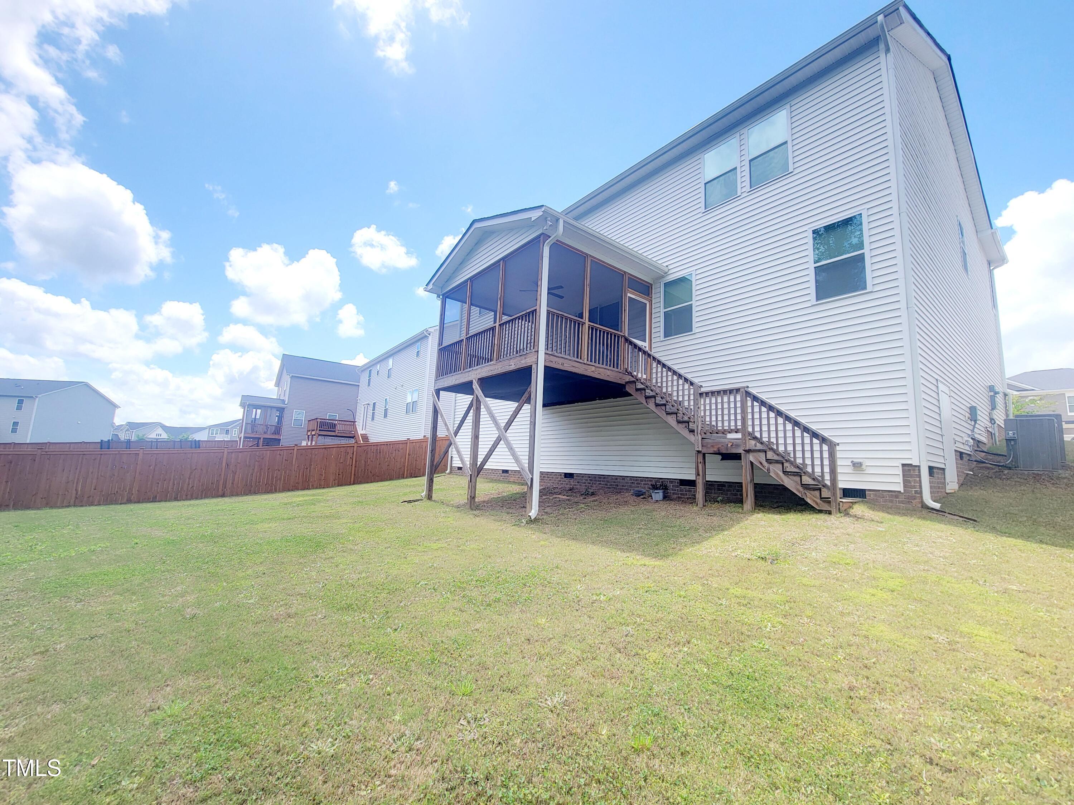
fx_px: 403
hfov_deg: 106.2
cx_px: 537
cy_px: 402
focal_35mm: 13
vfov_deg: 89.9
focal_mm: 2.2
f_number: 2.2
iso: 50
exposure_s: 1/556
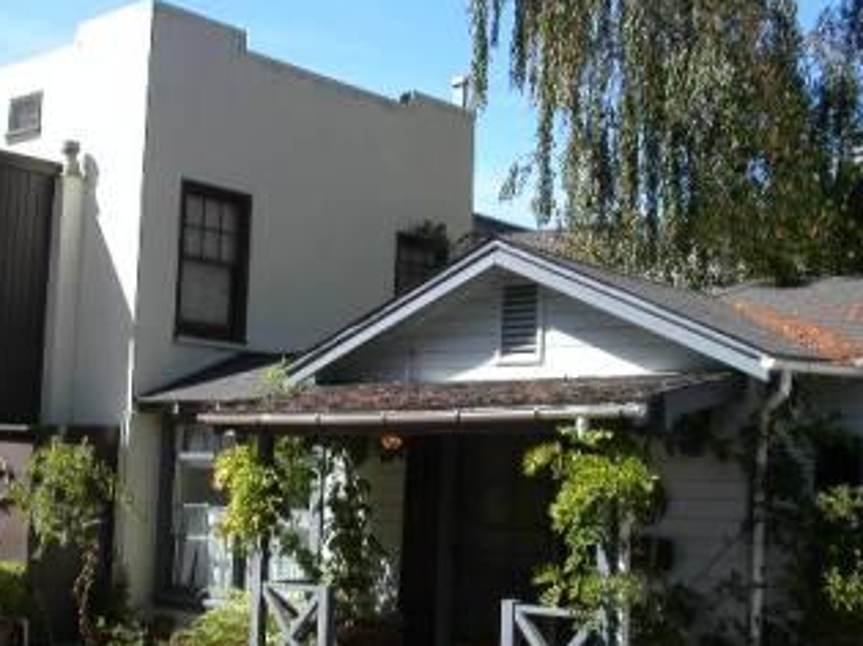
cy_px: 391
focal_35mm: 54
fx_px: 1346
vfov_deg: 27.0
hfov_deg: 35.5
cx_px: 381
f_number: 8
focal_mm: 7.8
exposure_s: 1/180
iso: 100
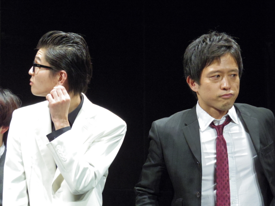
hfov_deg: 11.1
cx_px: 138
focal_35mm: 178
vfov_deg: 8.3
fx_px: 1414
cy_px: 103
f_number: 2.8
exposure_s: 1/200
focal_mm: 31.9
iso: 1600
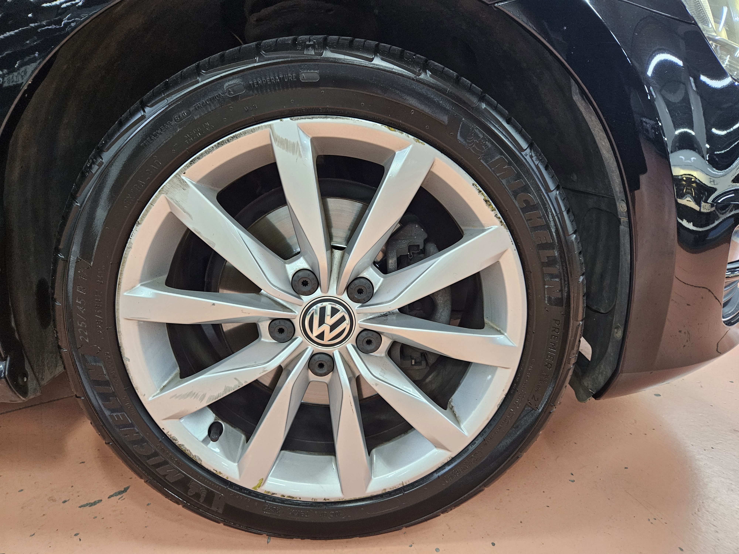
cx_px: 370
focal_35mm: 23
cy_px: 277
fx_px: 491
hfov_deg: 73.9
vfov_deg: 58.9
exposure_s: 1/120
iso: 500
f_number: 1.8
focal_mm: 5.4
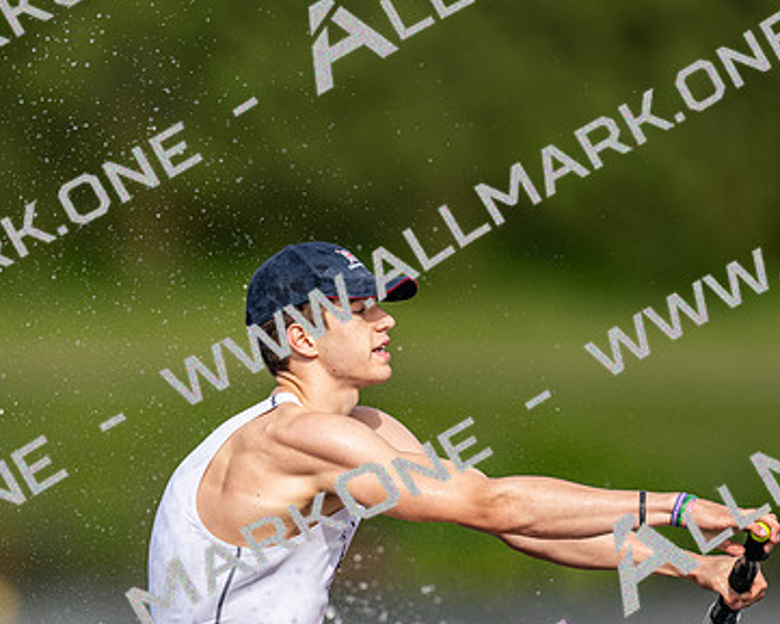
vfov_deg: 1.7
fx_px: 20874
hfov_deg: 2.1
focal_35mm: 904
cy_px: 411
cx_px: 428
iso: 250
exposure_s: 1/2500
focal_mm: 600
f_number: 4
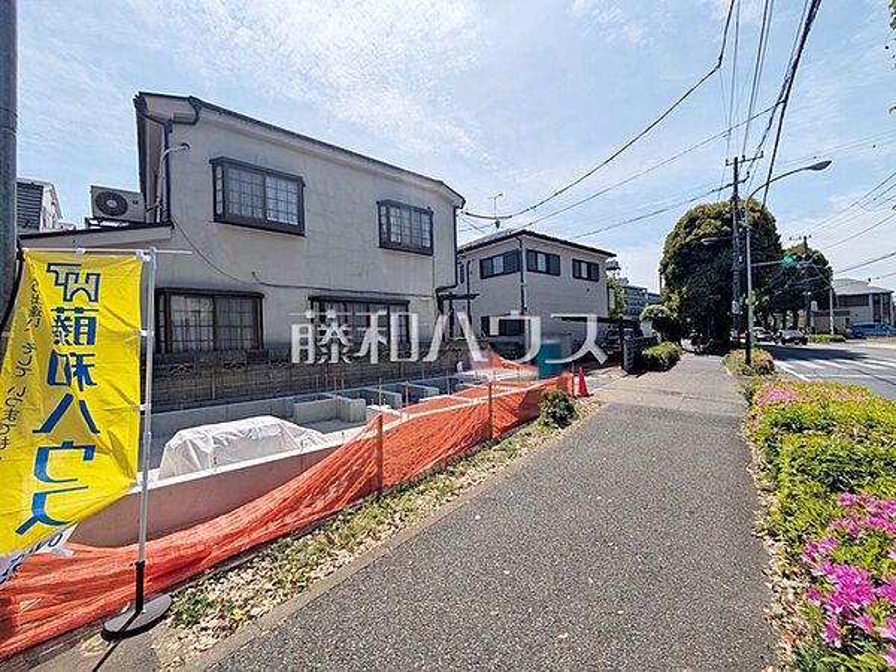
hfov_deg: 102.1
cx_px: 448
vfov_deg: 85.7
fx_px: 362
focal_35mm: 14
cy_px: 336
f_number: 2.2
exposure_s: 1/3436
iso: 51
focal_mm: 1.83
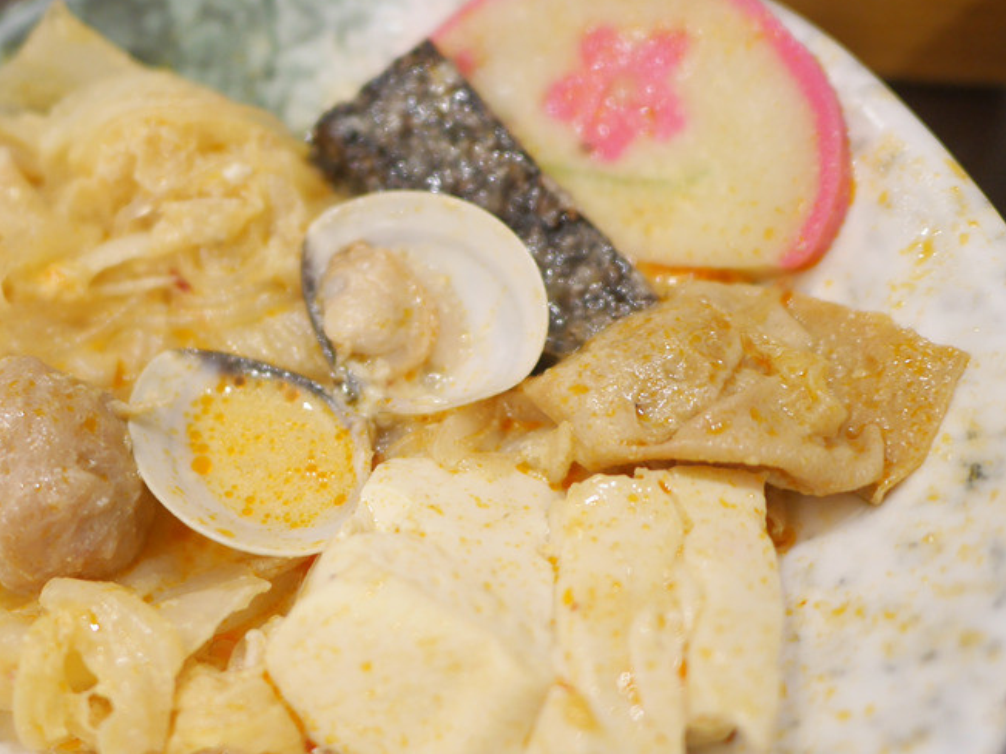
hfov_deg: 40.6
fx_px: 1337
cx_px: 322
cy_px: 419
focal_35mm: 46
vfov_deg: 31.5
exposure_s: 1/60
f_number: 1.7
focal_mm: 15
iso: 500
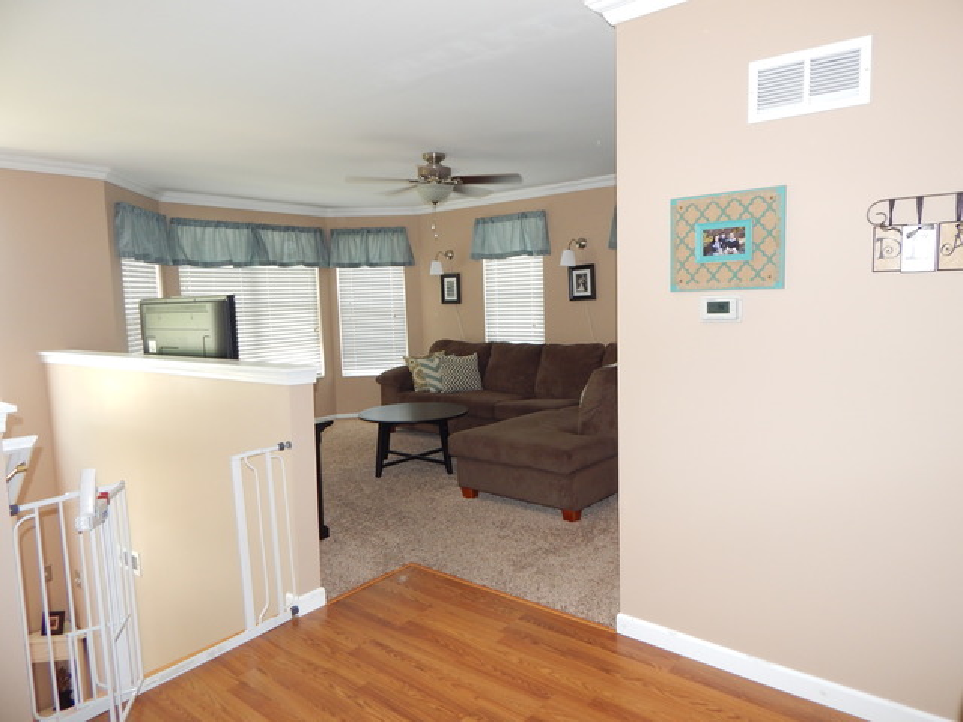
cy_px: 361
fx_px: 612
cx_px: 482
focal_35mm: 22
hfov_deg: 76.4
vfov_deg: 61.1
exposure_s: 1/30
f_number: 3
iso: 200
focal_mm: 4
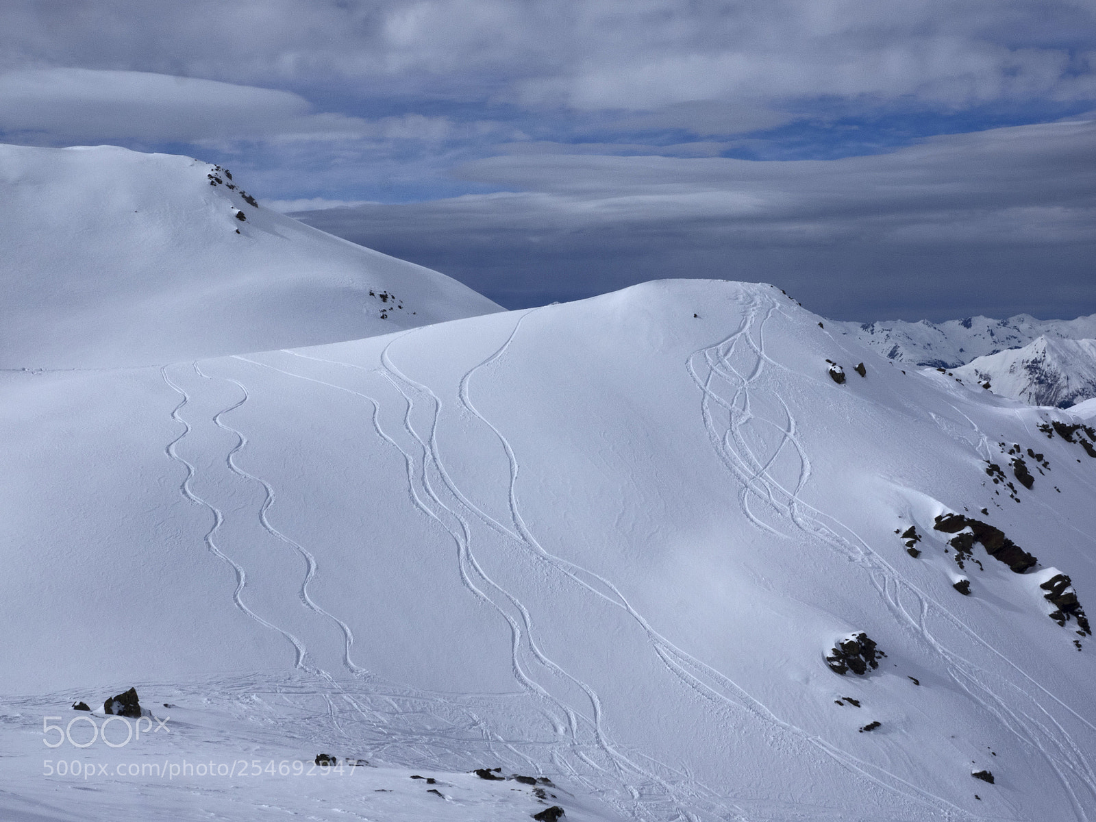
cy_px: 411
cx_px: 548
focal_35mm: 48
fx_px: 1520
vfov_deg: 30.3
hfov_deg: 39.7
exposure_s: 1/250
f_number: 20
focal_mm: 24
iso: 100
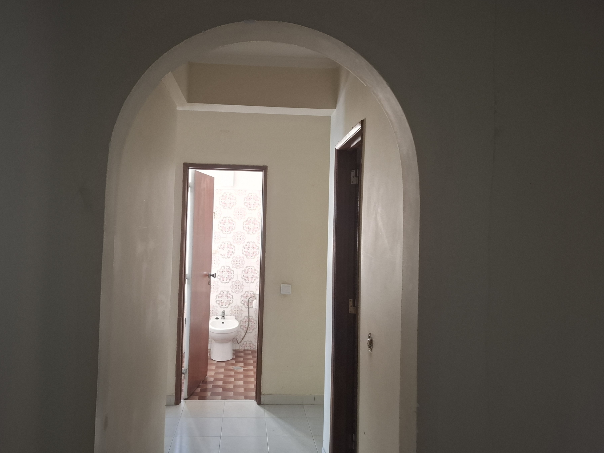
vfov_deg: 53.0
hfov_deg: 67.1
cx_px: 270
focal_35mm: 26
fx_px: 454
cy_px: 215
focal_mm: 5.54
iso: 250
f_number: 1.8
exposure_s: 1/40
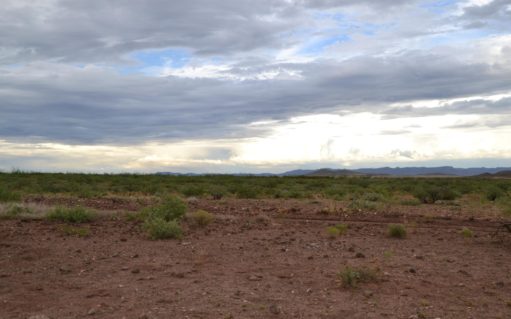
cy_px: 161
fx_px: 495
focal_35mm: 36
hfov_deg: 54.6
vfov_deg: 35.8
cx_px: 256
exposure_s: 1/200
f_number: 5.6
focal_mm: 23
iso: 100
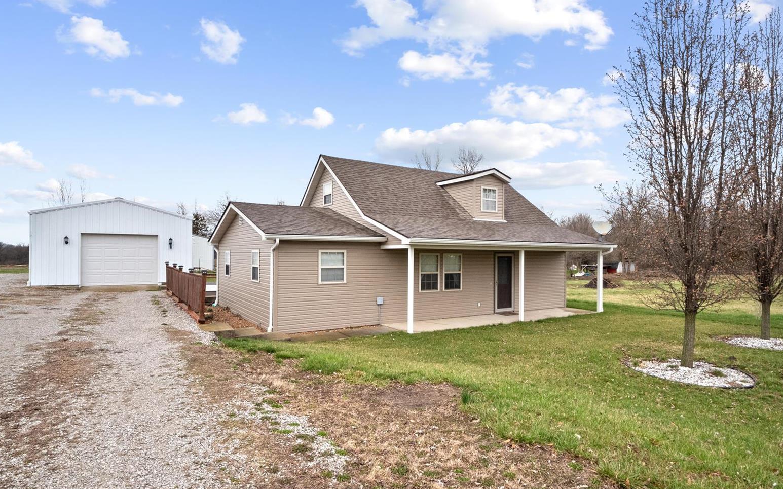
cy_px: 262
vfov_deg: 62.1
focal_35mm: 19
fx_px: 405
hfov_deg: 88.0
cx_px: 393
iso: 400
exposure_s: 1/100
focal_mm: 9
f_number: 10
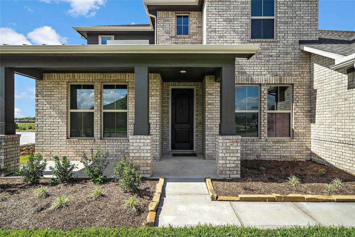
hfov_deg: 81.2
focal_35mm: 21
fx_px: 207
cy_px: 118
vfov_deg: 59.5
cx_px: 178
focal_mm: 21
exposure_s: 1/6400
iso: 640
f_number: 8
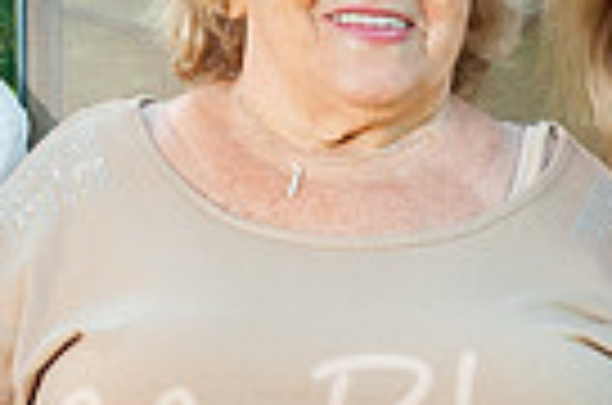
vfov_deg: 5.2
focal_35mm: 263
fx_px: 4461
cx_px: 426
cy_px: 117
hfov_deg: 7.8
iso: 800
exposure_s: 1/125
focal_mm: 48
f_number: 11
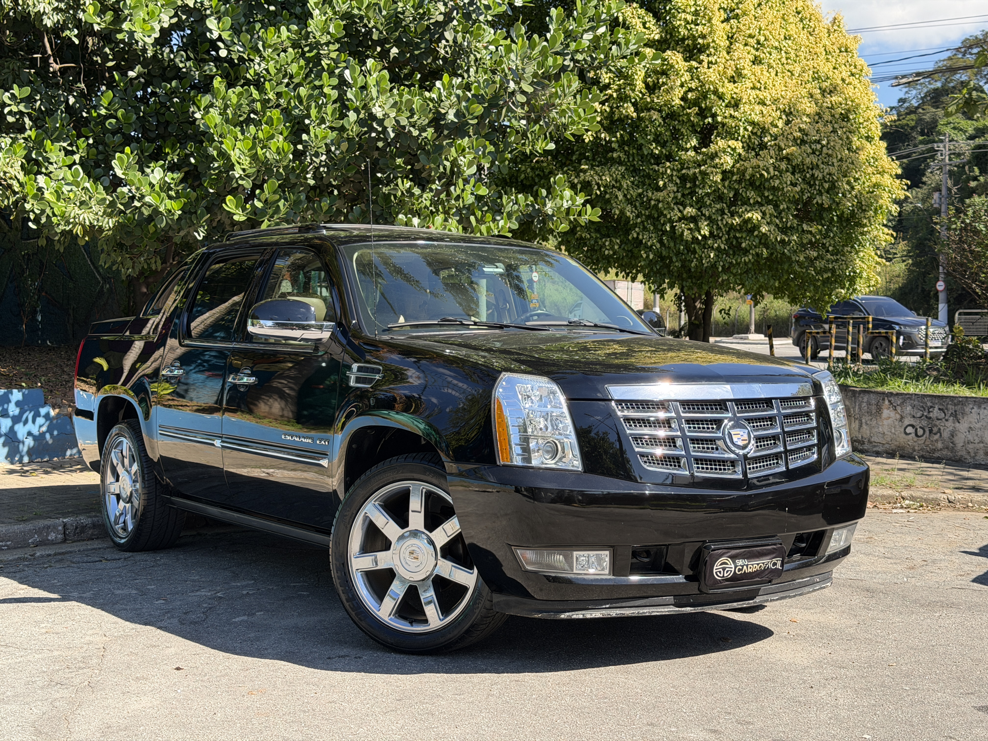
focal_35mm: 48
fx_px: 1370
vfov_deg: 30.3
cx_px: 494
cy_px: 370
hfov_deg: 39.7
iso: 80
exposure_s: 1/1222
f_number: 1.78
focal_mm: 6.76
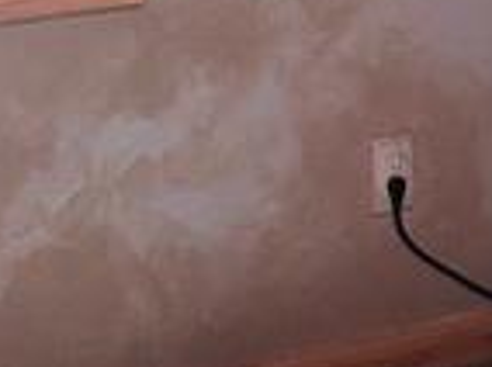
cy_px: -440
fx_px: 2668
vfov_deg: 7.5
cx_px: 357
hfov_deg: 10.5
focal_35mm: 188
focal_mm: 5.4
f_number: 1.8
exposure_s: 1/60
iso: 250
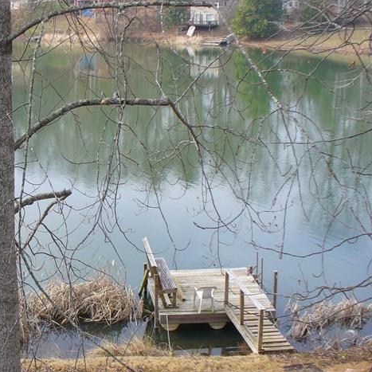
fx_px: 681
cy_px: 143
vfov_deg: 30.4
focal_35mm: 56
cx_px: 54
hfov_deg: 29.6
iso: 80
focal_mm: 6.1
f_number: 2.8
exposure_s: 1/400
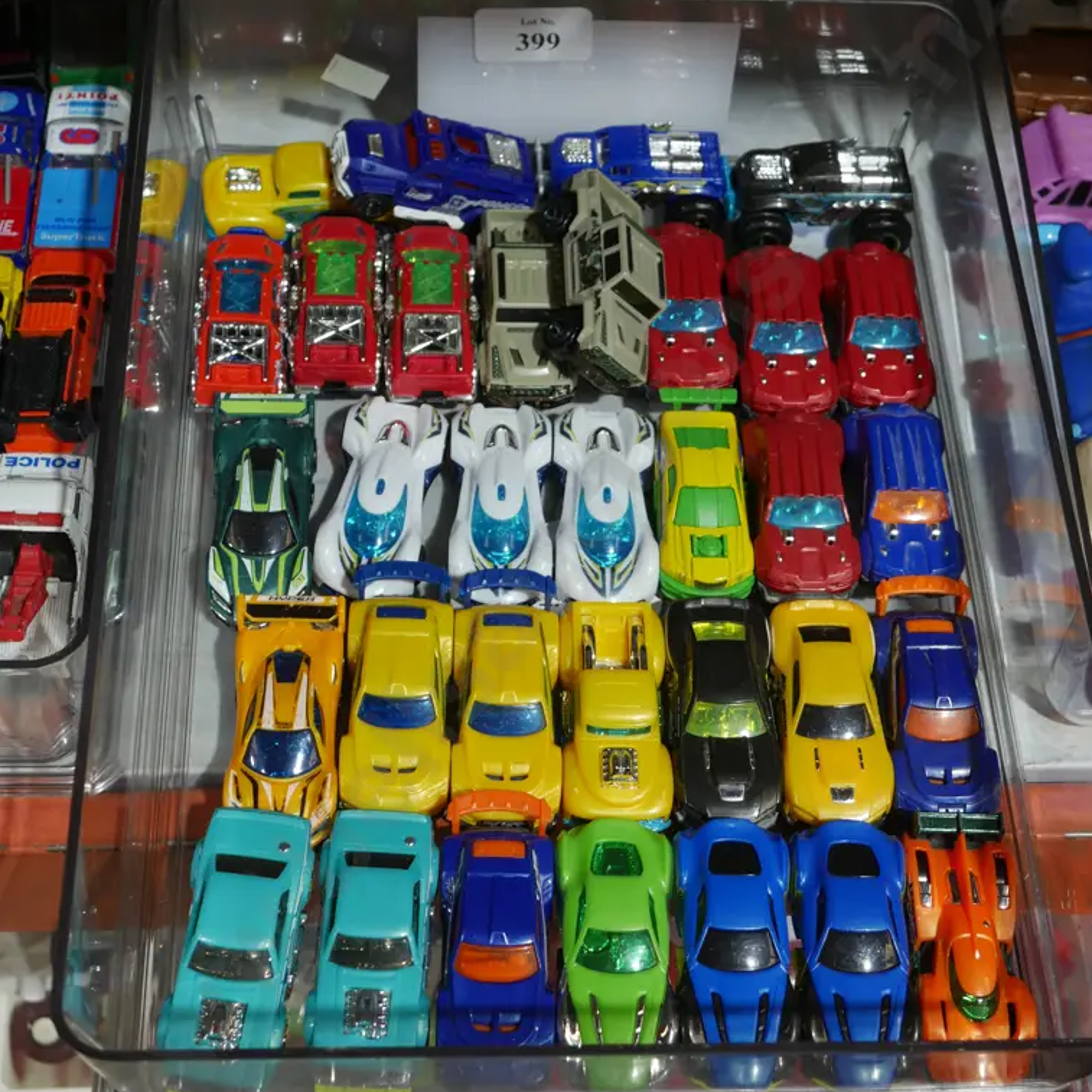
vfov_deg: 31.1
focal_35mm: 55
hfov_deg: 31.1
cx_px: 552
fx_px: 1963
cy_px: 564
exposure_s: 1/60
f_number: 5.1
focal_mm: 23
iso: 400
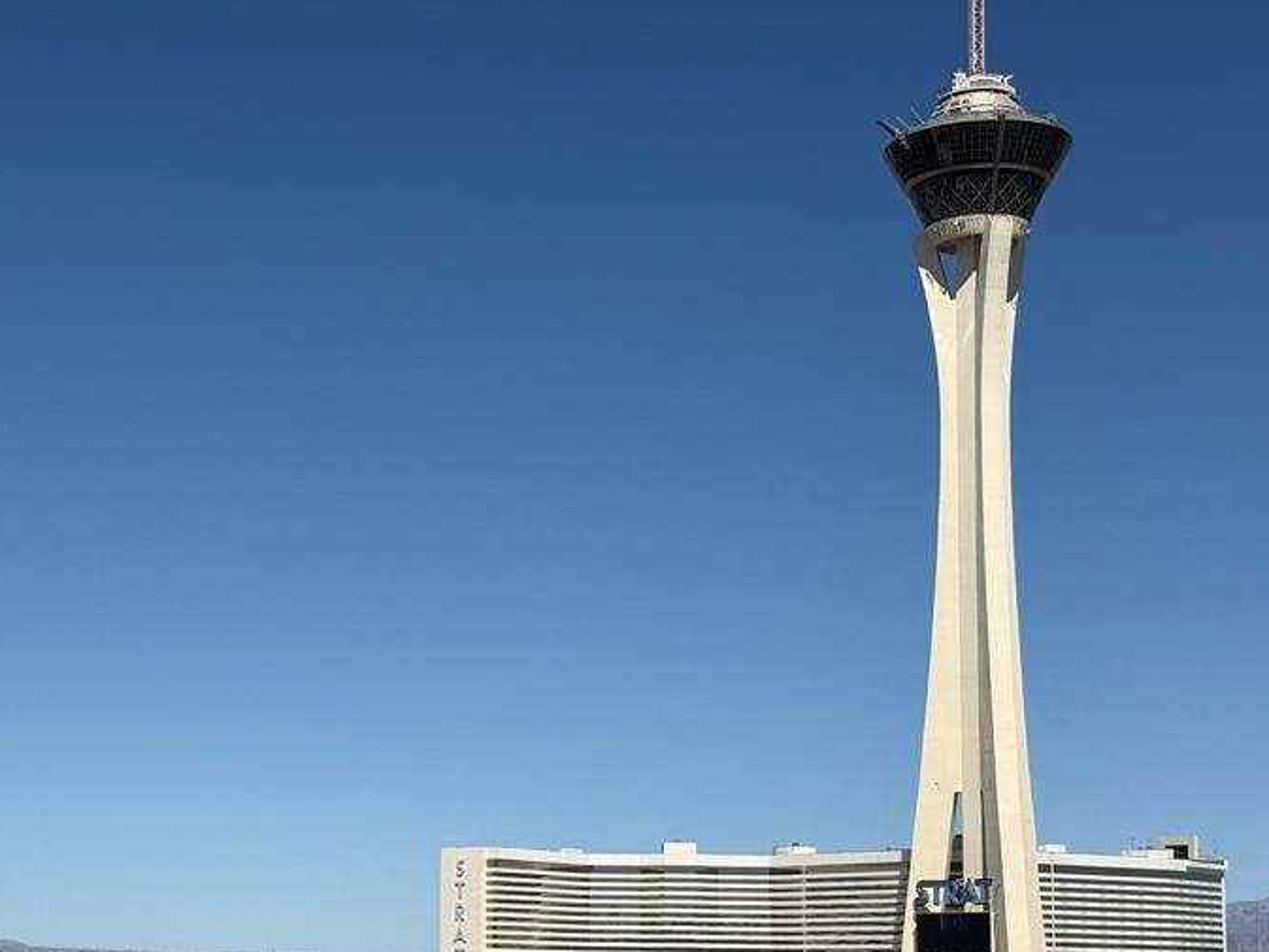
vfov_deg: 20.1
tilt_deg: +7.1
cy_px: 688
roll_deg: +0.0
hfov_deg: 26.4
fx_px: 2677
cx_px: 351
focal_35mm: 73
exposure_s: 1/9901
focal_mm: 6.76
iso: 64
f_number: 1.78
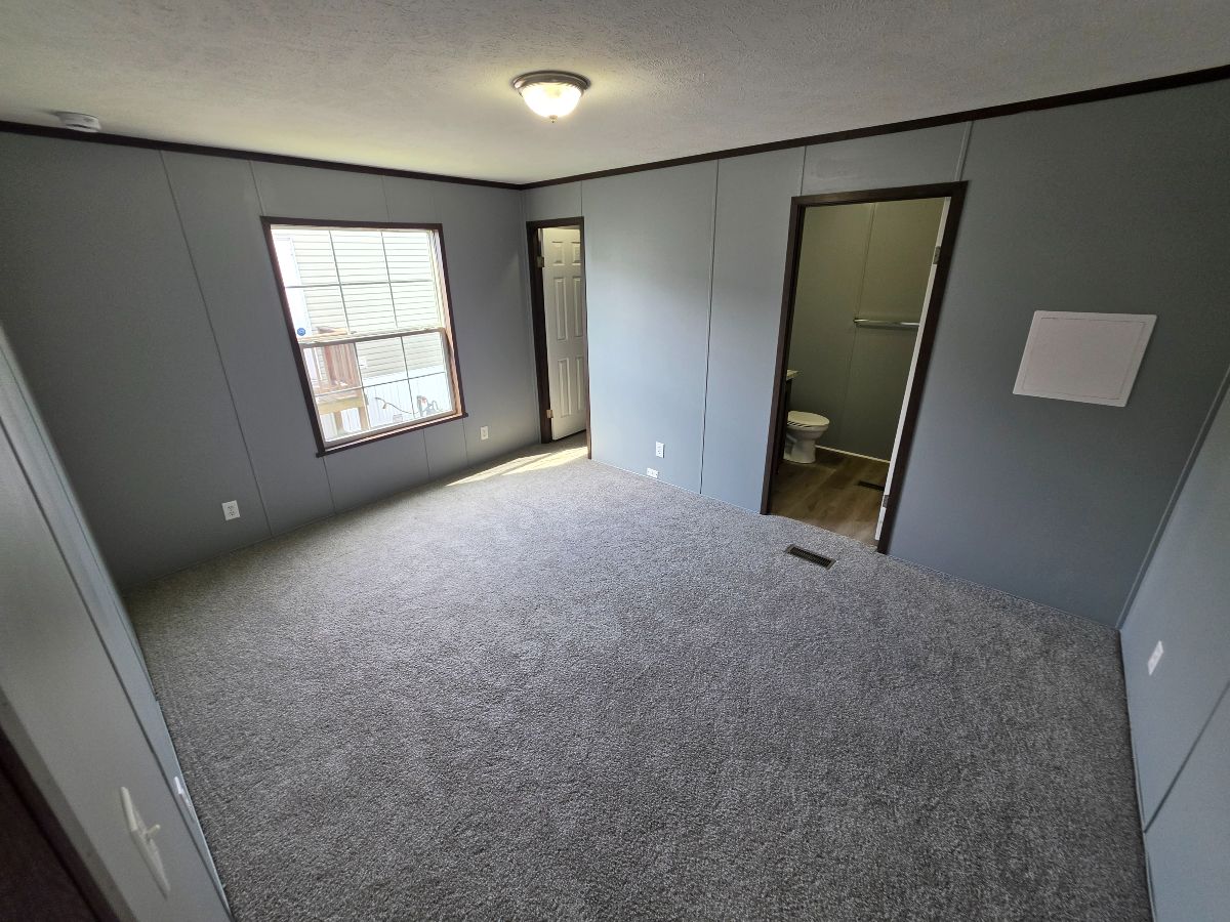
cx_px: 615
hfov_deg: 106.2
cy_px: 461
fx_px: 462
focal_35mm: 13
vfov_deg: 89.9
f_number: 1.9
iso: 80
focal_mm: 2.2
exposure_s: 1/120
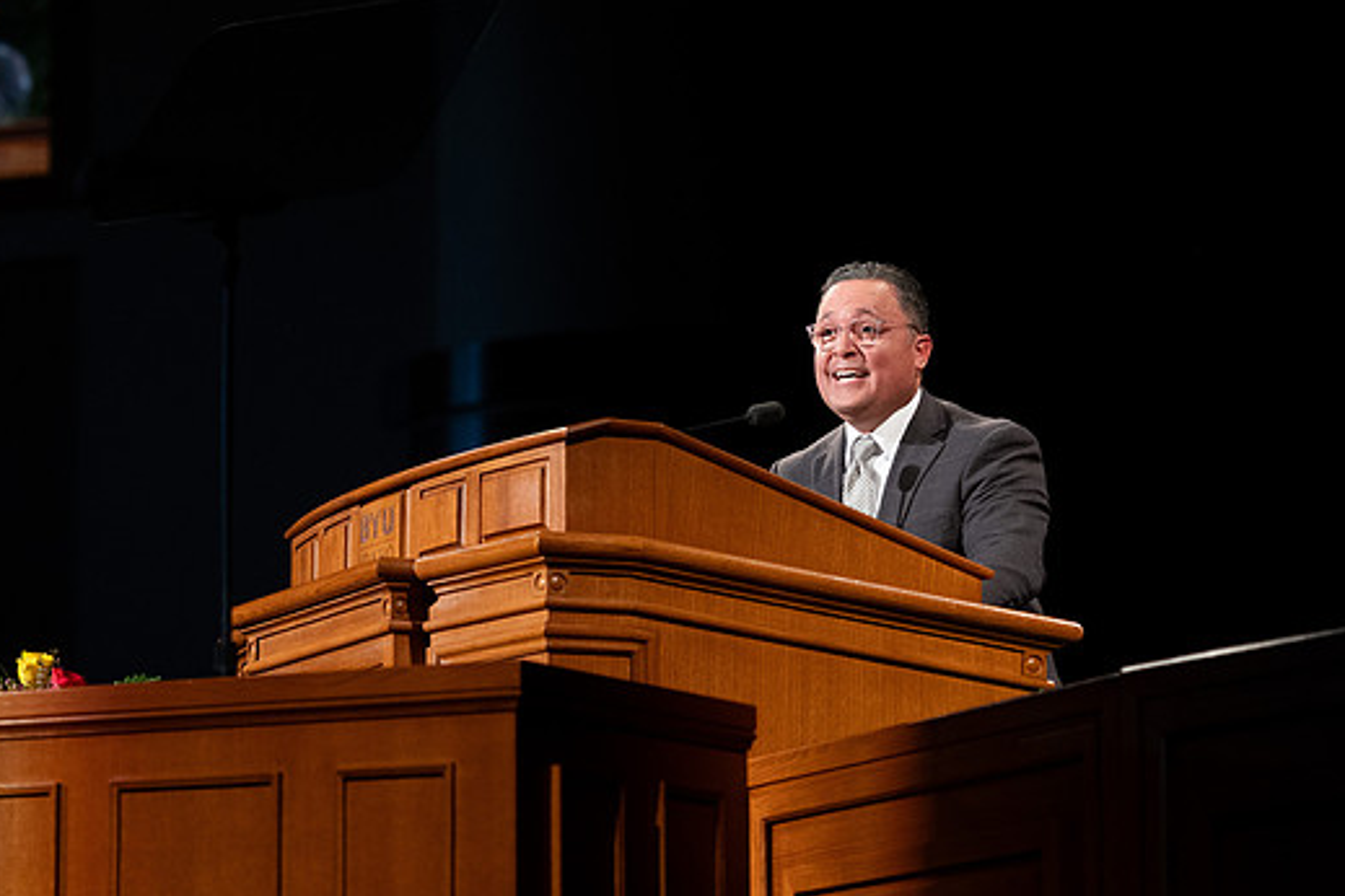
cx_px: 549
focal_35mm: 151
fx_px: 5641
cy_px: 485
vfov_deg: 9.1
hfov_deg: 13.6
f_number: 2.8
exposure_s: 1/250
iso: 1250
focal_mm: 105
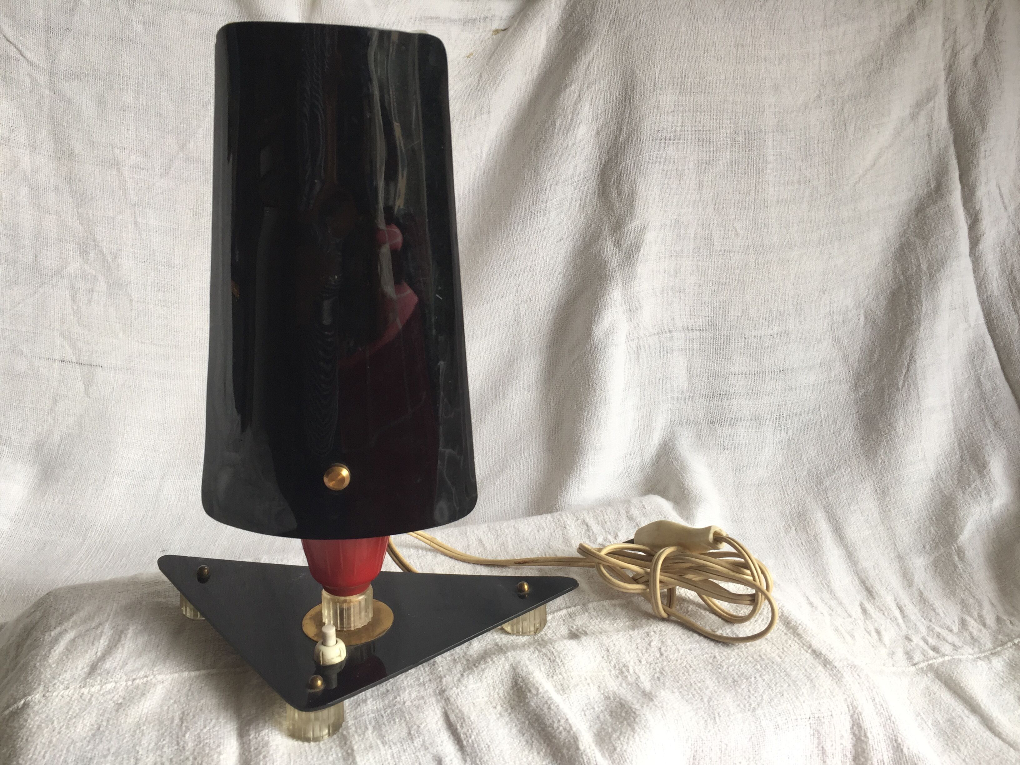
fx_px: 855
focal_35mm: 29
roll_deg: +2.7
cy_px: 382
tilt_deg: -19.2
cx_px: 510
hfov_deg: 61.7
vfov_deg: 48.2
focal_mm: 4.15
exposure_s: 1/50
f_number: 2.2
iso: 40
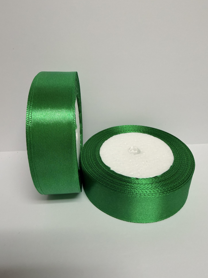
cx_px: 108
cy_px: 134
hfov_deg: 54.9
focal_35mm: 25
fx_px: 200
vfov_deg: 69.4
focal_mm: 2.22
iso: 200
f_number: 2.2
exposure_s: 1/60
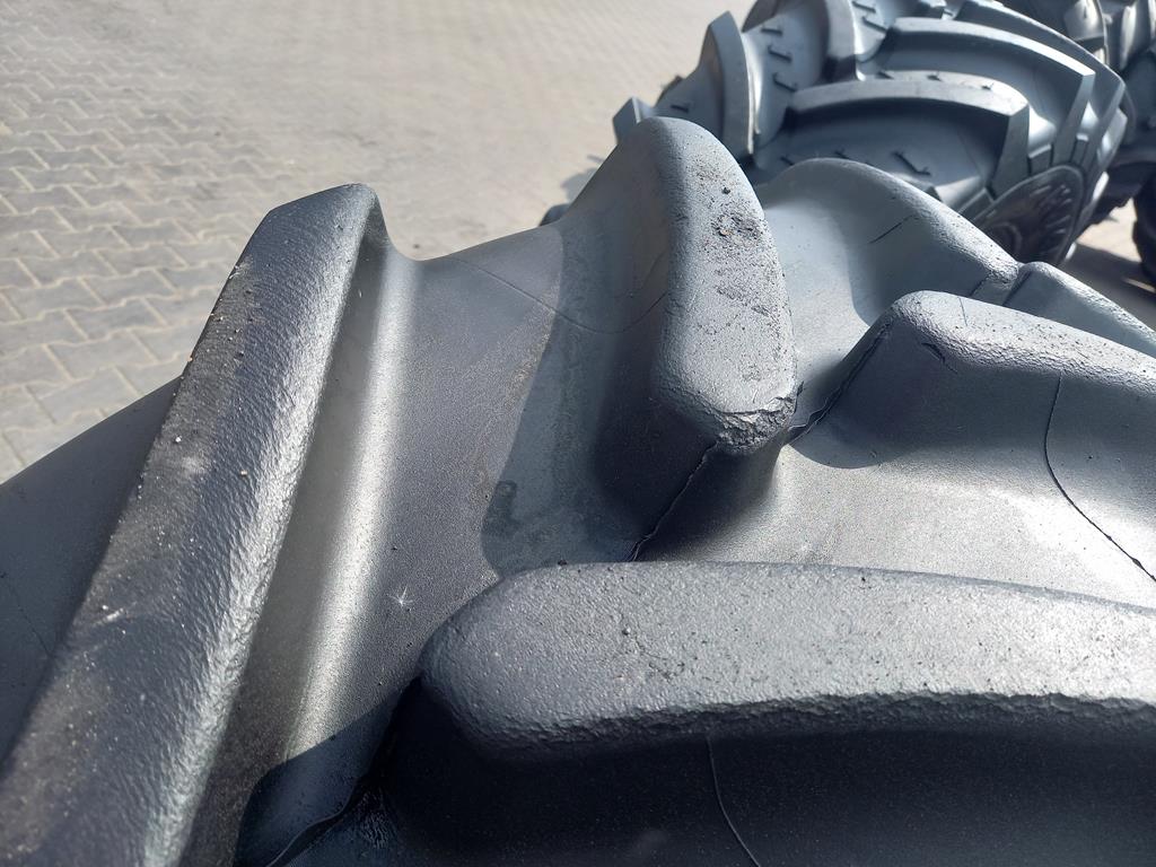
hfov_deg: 69.4
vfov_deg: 54.9
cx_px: 578
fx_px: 835
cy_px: 434
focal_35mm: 25
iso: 50
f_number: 1.8
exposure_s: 1/402
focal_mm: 4.65
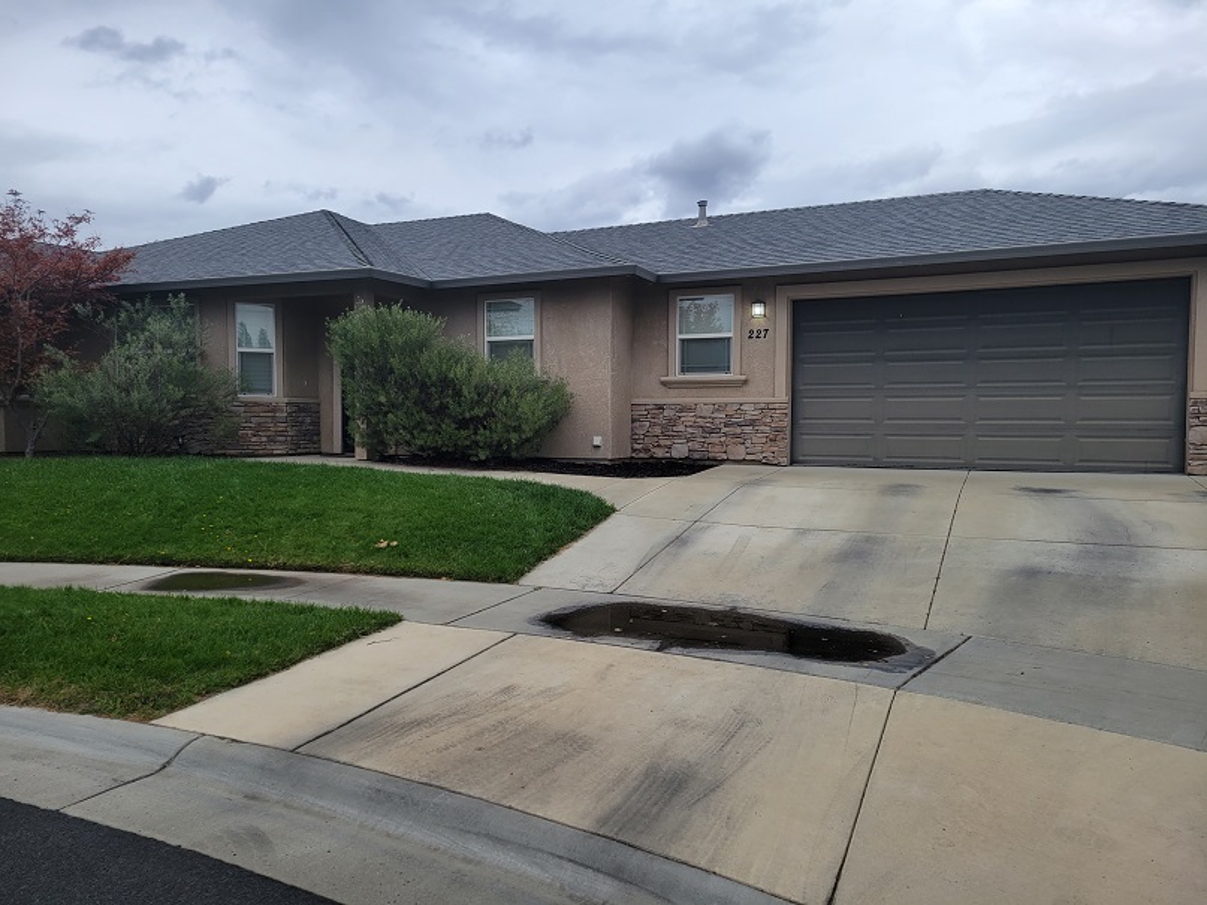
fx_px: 906
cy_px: 452
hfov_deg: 67.3
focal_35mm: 26
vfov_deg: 53.1
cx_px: 604
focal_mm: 5.4
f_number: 1.8
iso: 40
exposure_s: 1/742
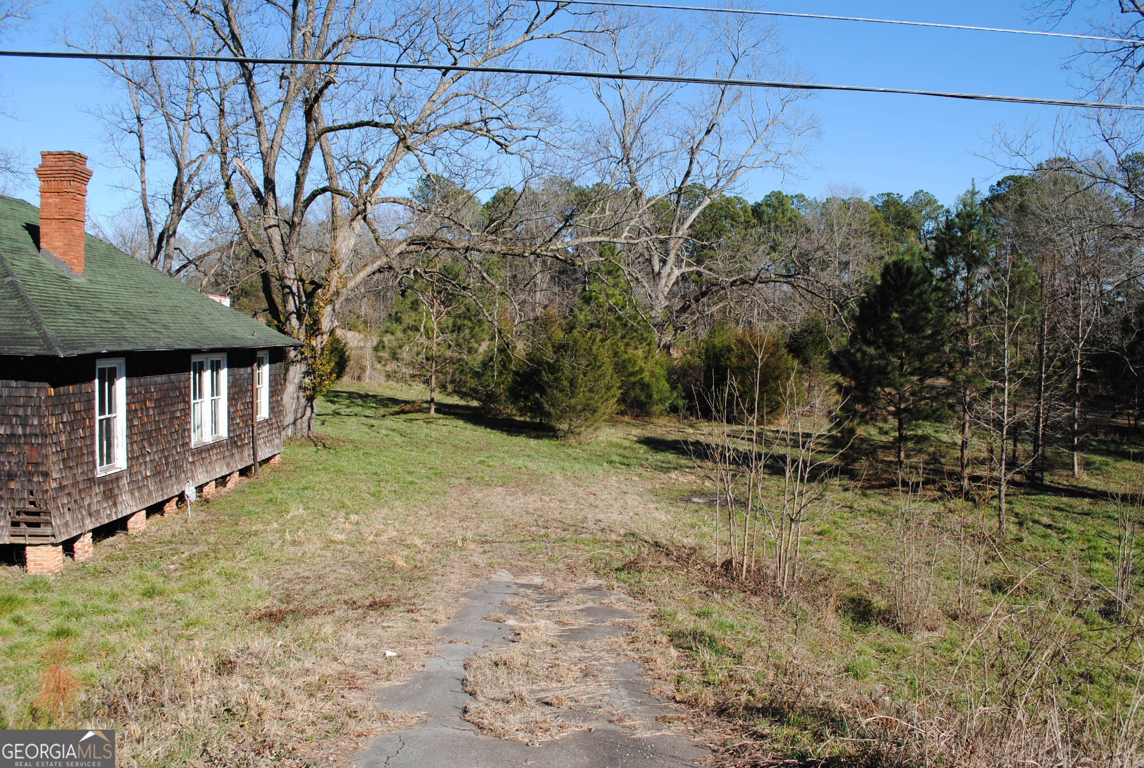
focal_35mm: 27
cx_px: 572
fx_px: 860
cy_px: 384
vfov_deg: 48.1
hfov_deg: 67.3
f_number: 8
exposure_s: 1/250
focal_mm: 18
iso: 100
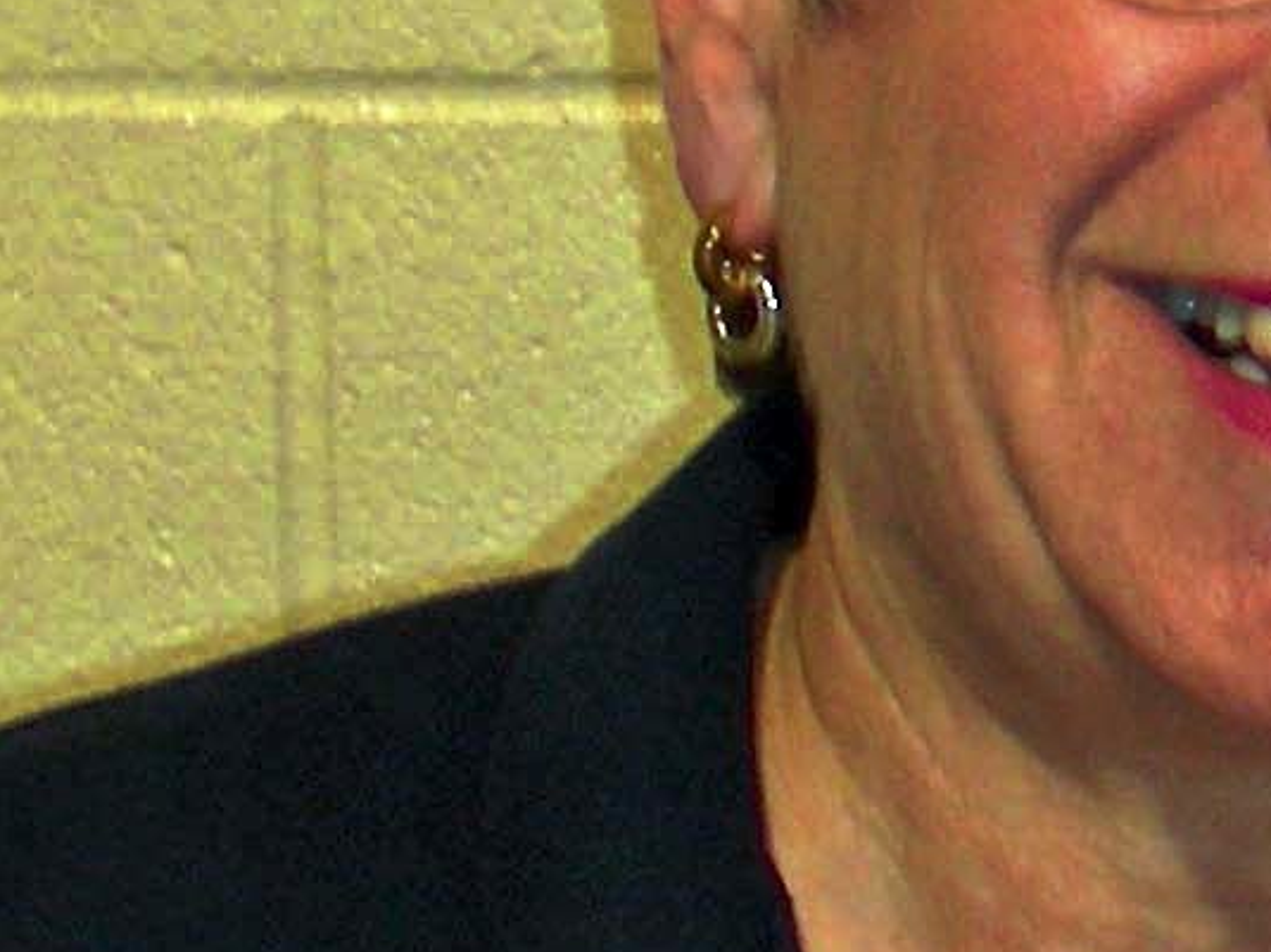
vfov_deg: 7.4
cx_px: 2618
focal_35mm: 200
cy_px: -123
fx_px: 7342
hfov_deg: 9.2
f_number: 3.5
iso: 50
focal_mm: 6.3
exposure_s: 1/30
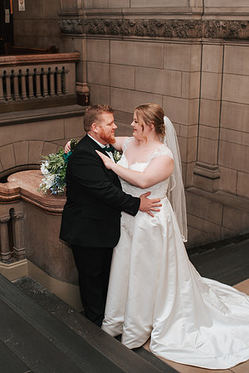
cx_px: 109
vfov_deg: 37.9
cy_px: 186
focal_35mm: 52
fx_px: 544
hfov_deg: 25.8
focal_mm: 35
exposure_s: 1/200
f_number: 3.5
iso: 1000
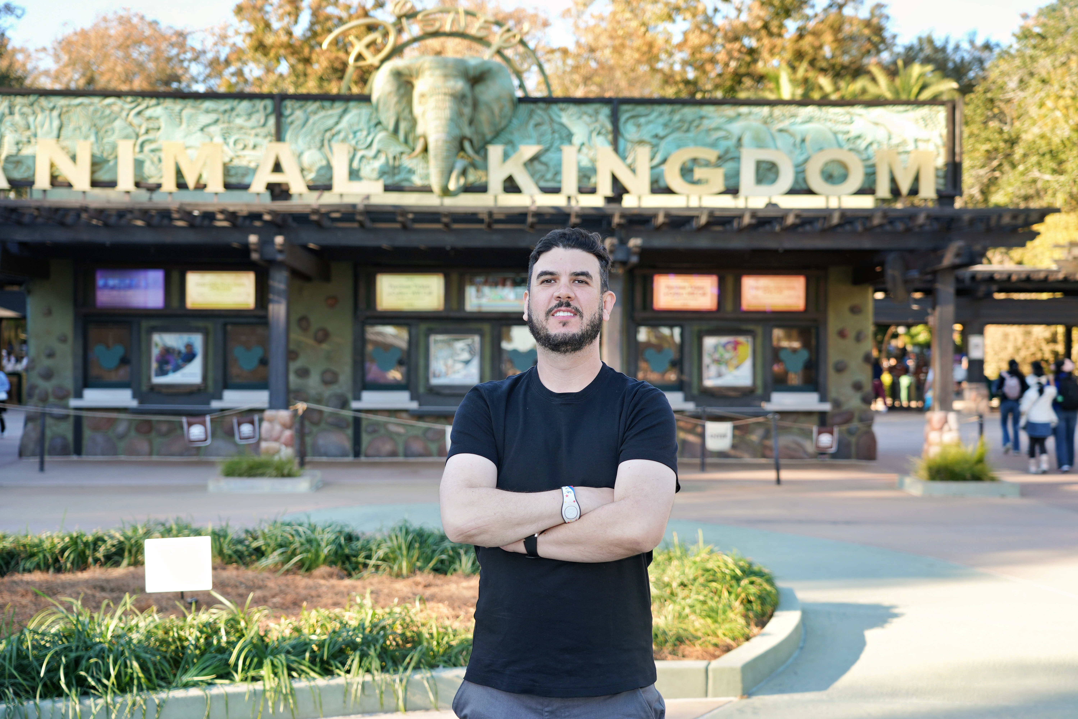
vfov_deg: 27.5
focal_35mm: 49
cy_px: 360
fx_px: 1467
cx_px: 539
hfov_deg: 40.3
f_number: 4.5
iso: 100
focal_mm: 49
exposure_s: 1/80
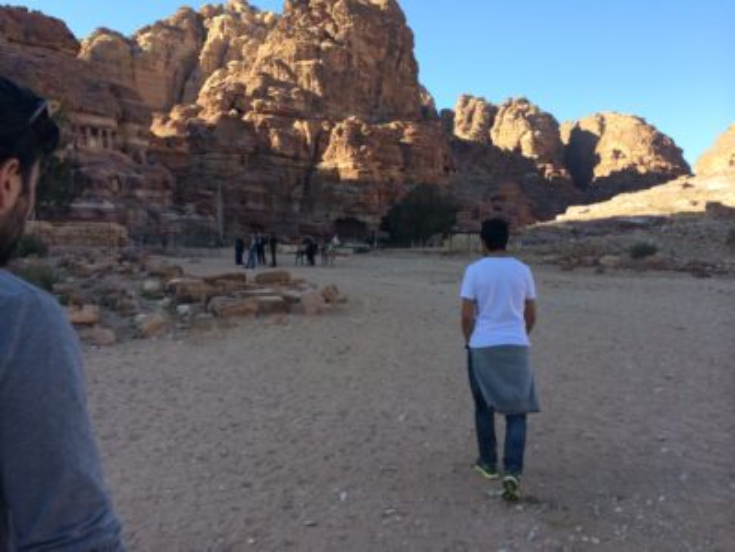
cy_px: 276
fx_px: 637
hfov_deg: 60.0
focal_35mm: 30
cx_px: 368
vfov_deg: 46.8
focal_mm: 4.12
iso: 32
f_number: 2.2
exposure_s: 1/733
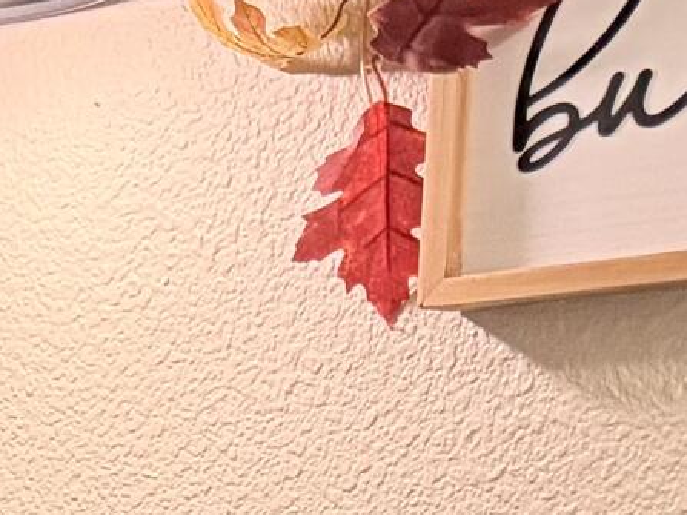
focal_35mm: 161
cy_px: 1244
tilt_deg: -9.0
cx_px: -1014
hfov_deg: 10.4
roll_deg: -0.8
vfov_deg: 8.4
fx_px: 3194
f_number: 1.78
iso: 400
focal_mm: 6.76
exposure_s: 1/60
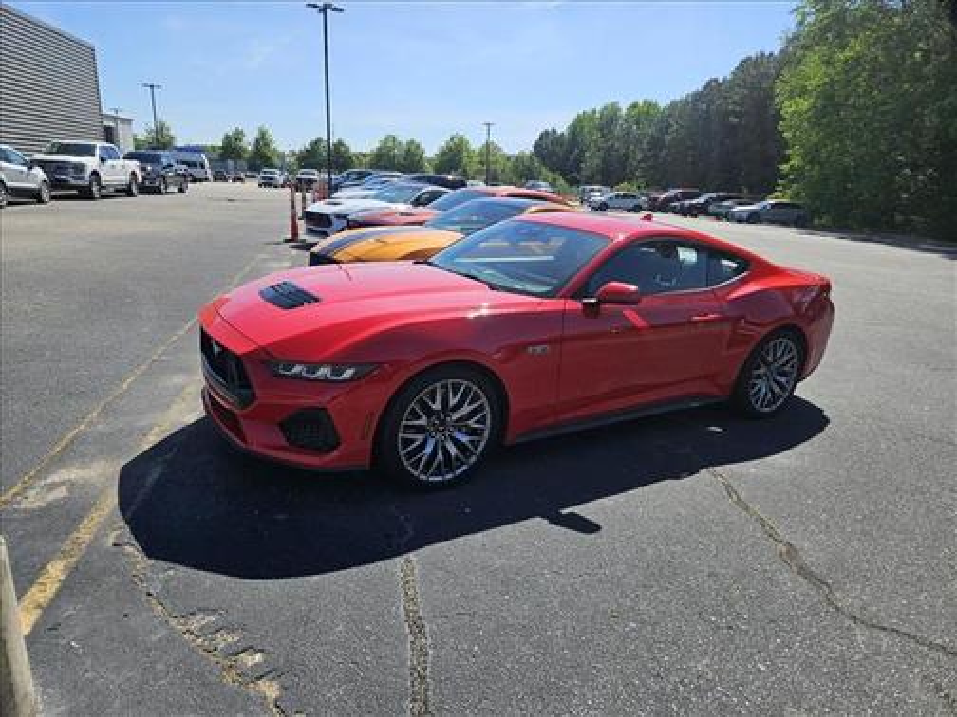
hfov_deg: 73.9
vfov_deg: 58.9
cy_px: 358
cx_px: 478
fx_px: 636
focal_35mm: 23
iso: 25
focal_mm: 5.4
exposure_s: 1/2000
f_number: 1.8
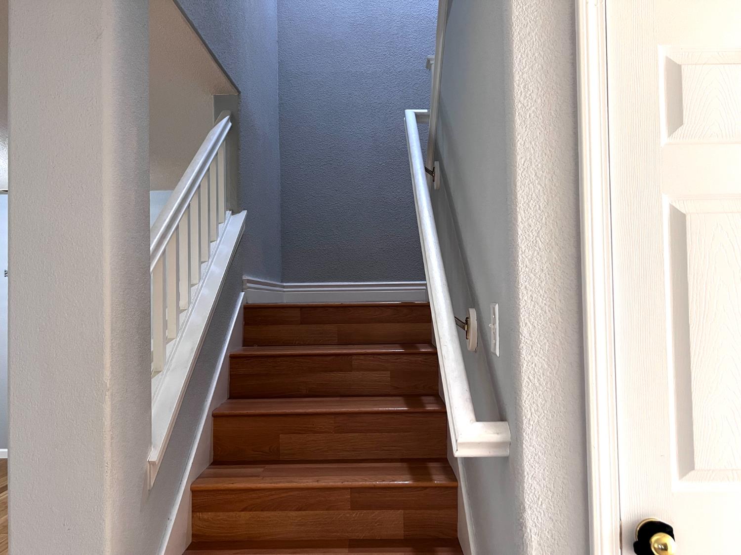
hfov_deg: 67.3
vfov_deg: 53.1
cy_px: 278
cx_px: 370
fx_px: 557
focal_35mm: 26
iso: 320
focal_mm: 5.7
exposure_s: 1/60
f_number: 1.5
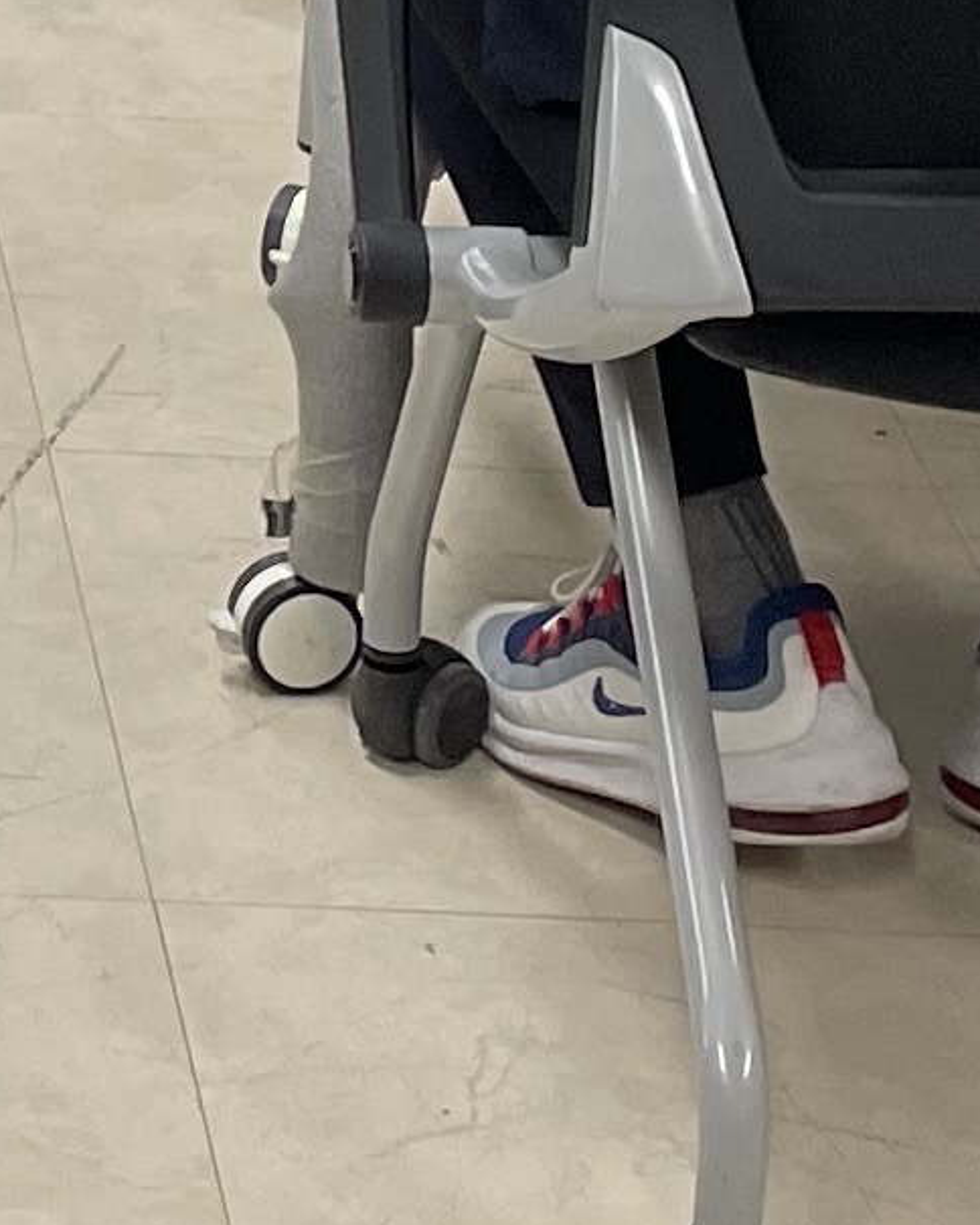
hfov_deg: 8.8
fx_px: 6127
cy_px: -806
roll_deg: -2.3
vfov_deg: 10.8
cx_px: -672
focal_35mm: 169
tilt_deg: -12.5
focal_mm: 4.2
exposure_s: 1/120
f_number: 1.6
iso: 100
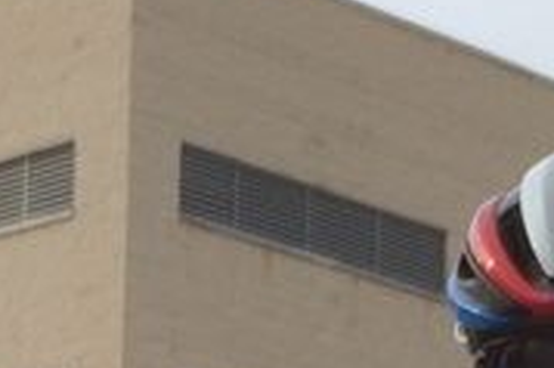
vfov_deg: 6.4
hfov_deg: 10.1
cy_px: 903
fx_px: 3106
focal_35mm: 202
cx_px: -62
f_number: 2.2
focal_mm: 4.15
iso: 32
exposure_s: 1/1244
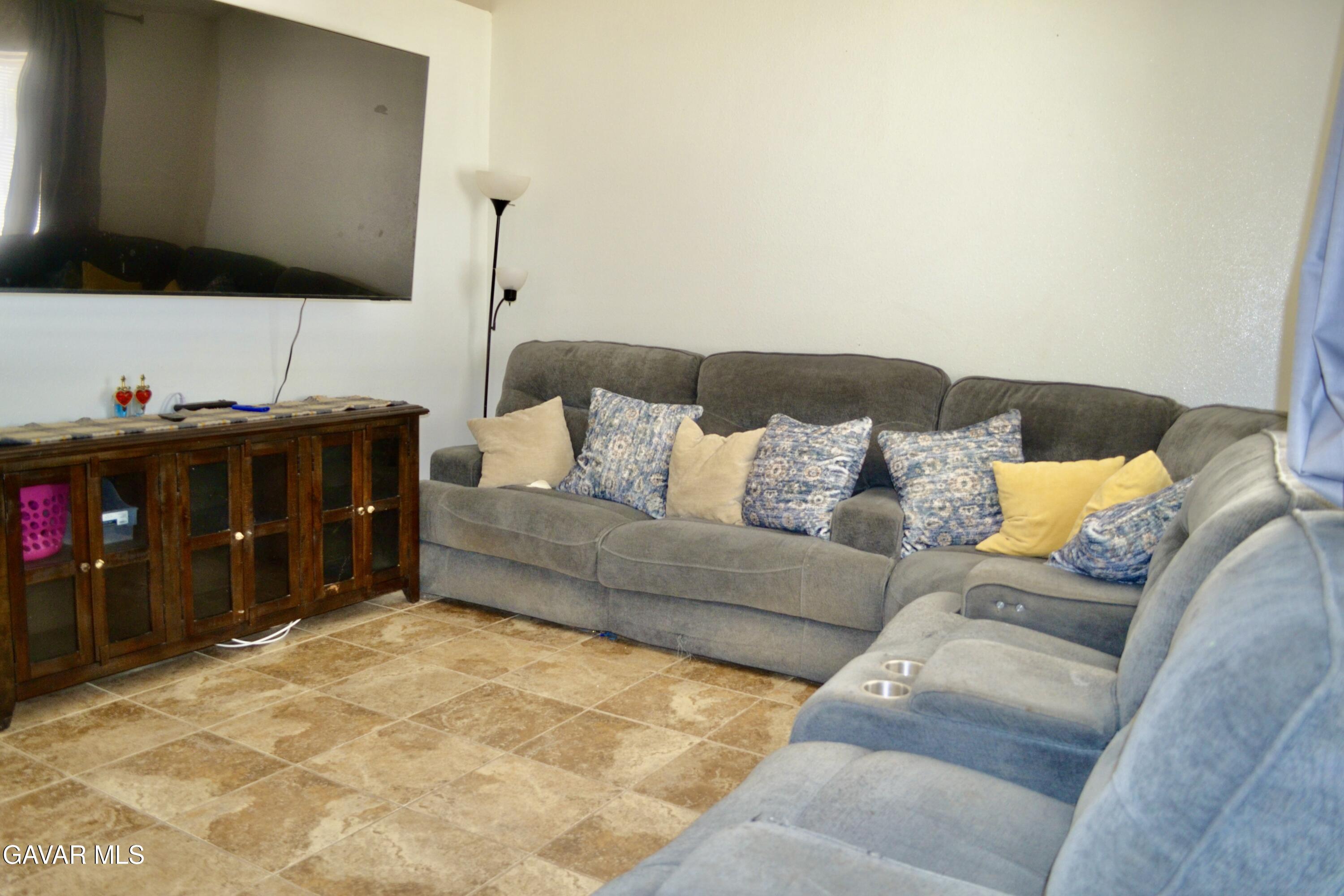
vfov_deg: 47.9
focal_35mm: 27
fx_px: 1008
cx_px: 672
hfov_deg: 67.4
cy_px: 448
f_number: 3.5
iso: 560
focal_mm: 18
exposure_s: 1/30
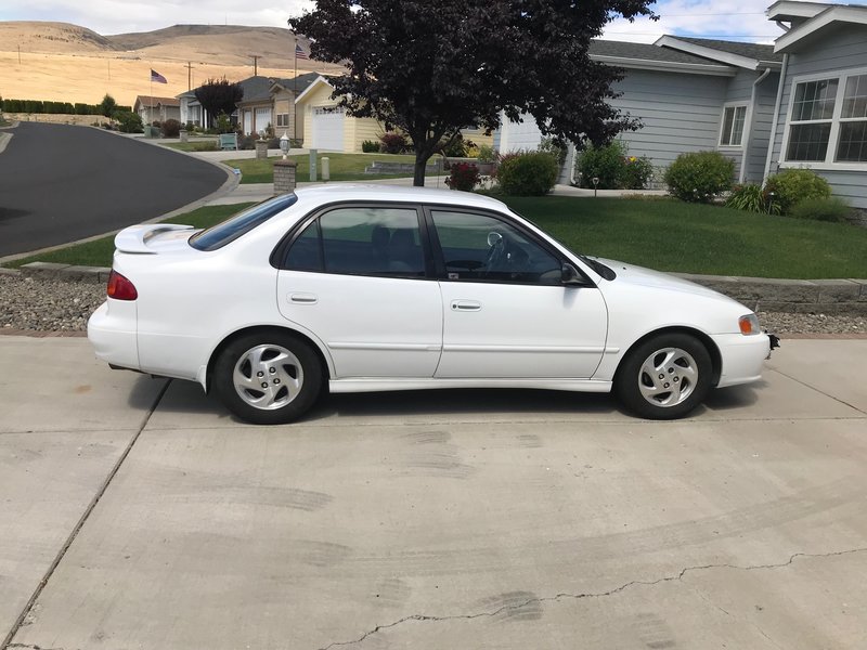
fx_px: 701
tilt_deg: -13.2
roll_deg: -2.2
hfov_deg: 63.4
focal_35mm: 28
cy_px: 325
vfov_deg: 49.7
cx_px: 434
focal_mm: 3.99
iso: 20
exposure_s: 1/2907
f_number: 1.8
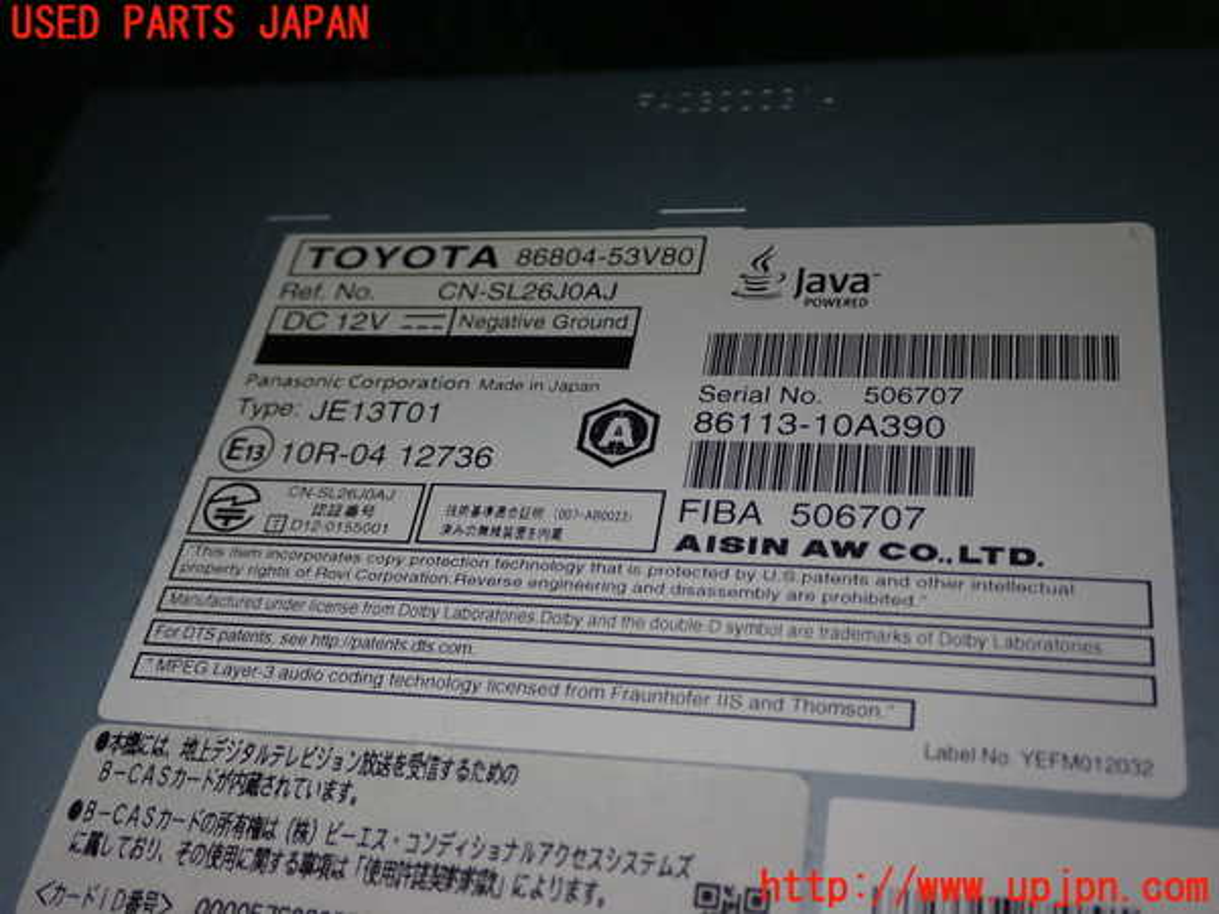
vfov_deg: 32.9
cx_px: 610
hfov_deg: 42.9
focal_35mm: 44
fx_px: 1549
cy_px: 457
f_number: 9
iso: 200
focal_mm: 7.84
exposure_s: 1/40
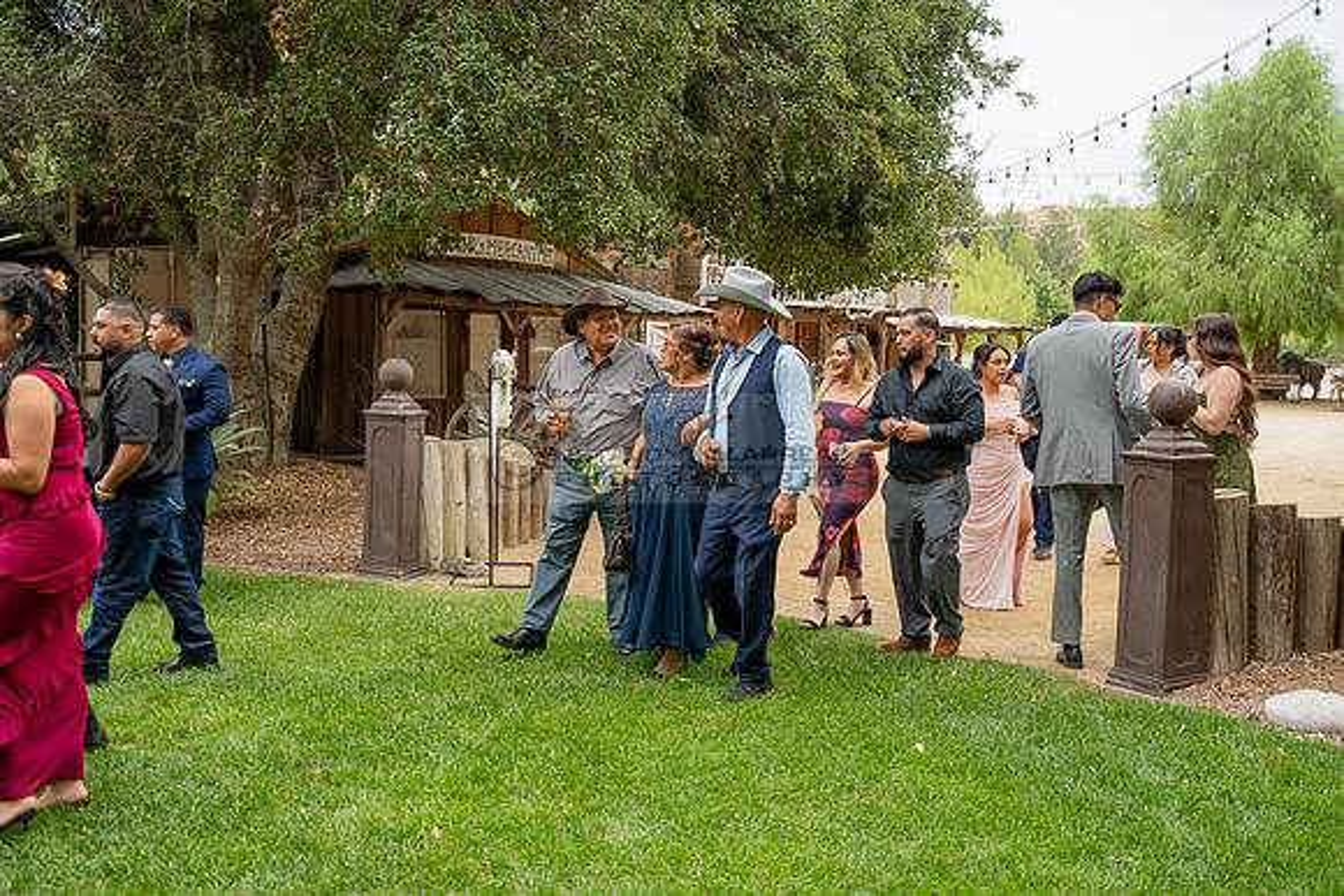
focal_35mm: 37
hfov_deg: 51.9
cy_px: 448
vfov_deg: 36.0
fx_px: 1382
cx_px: 672
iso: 250
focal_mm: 37
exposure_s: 1/250
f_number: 4
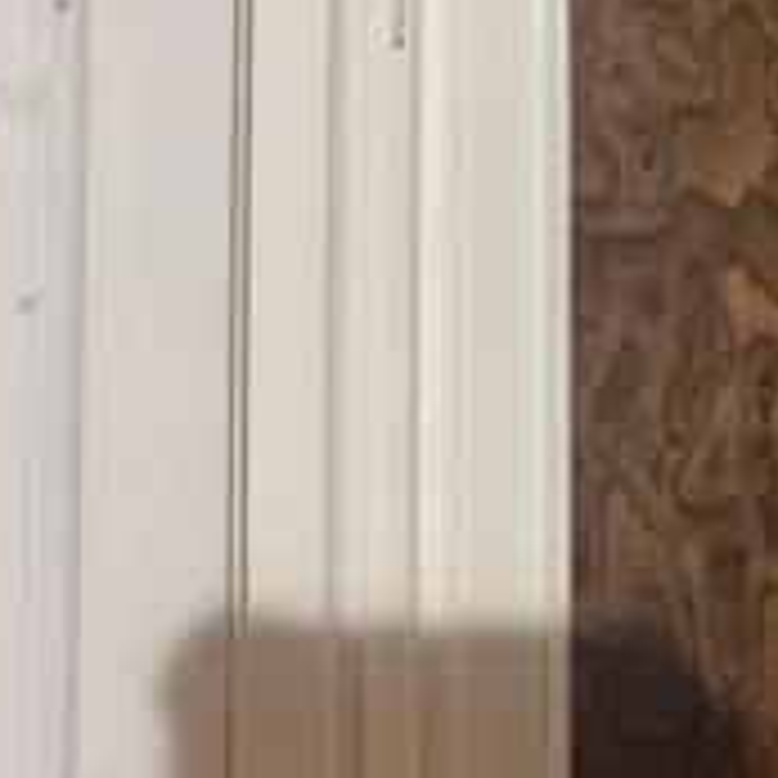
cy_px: 387
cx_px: 108
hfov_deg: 33.2
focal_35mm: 49
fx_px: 1246
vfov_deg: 34.7
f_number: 1.78
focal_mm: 6.76
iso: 200
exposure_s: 1/100
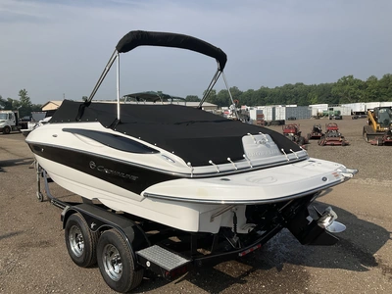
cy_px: 147
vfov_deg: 48.2
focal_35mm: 29
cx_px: 196
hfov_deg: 61.7
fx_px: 328
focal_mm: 3
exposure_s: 1/2667
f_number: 1.8
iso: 25
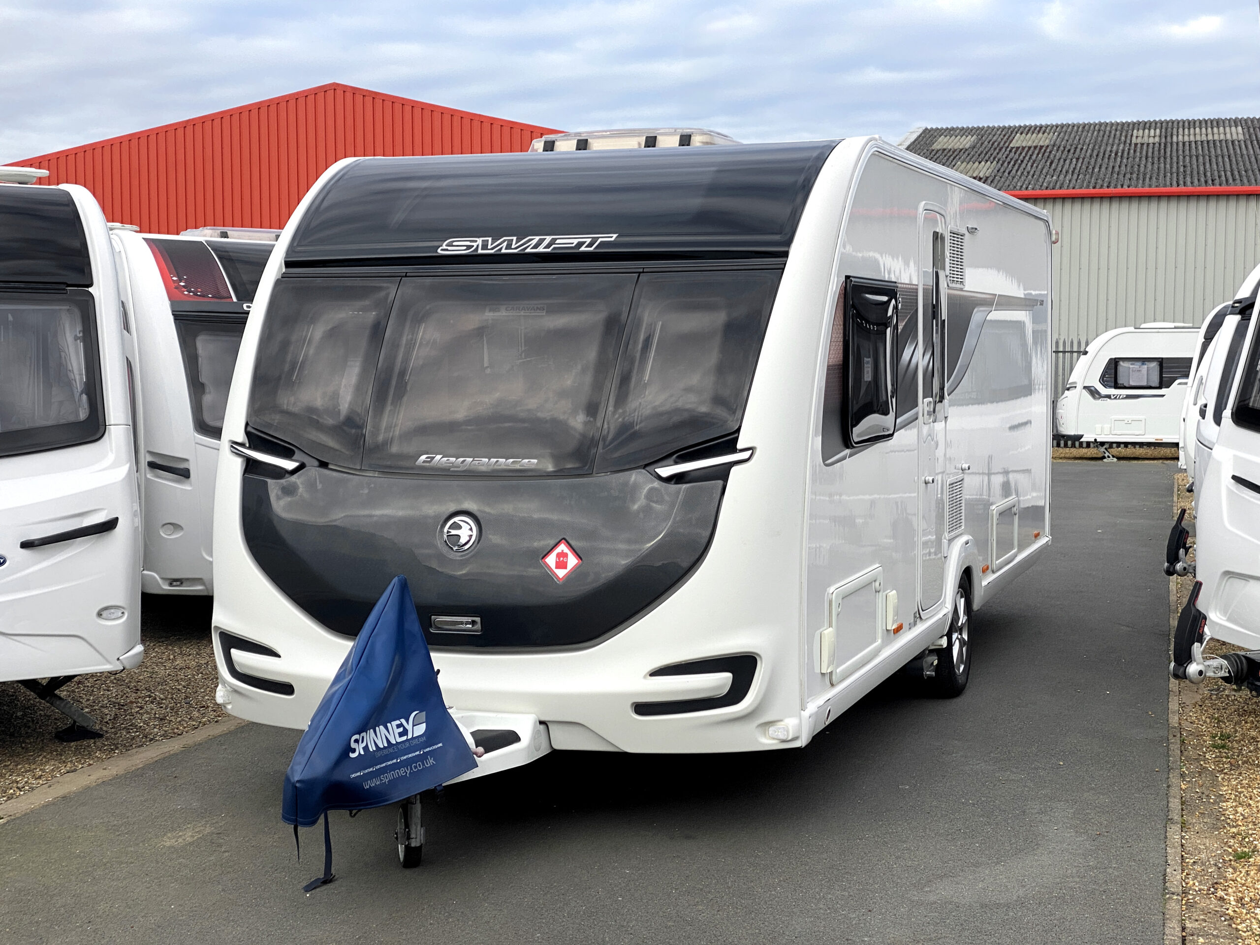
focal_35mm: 52
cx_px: 630
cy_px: 472
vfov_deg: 28.0
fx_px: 1893
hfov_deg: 36.8
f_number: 2
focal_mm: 6
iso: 20
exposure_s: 1/773
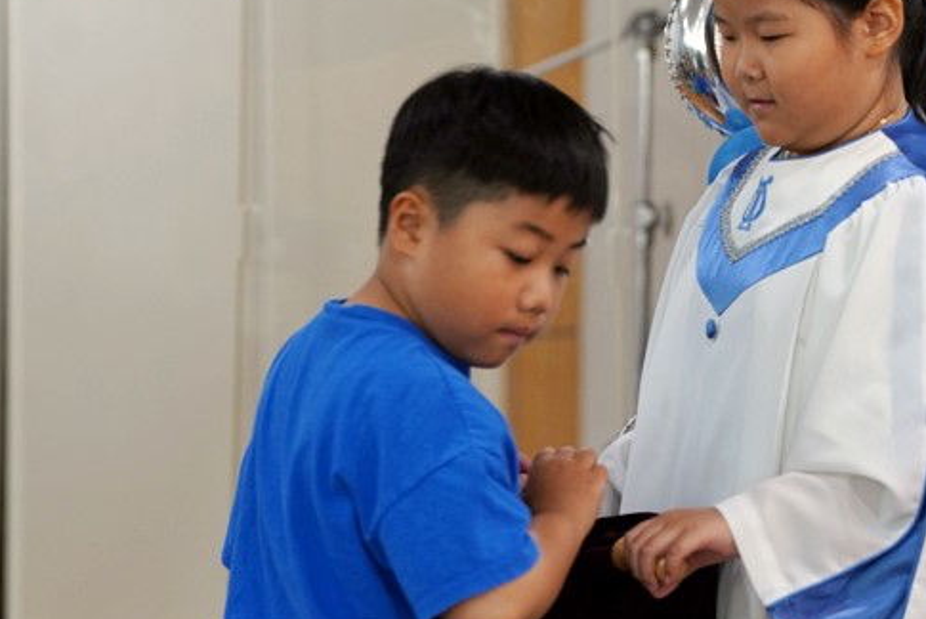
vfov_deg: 4.7
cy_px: 178
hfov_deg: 7.0
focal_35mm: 293
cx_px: 687
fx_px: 7541
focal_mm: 158
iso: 1000
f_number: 4
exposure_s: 1/160
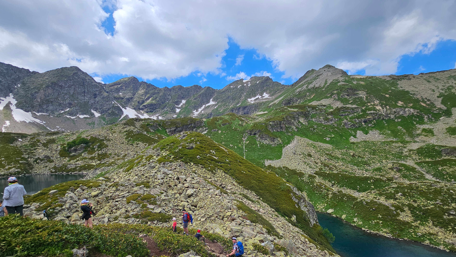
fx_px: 181
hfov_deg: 102.9
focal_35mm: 15
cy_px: 154
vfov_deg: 69.8
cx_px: 239
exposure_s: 1/2450
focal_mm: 2.2
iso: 50
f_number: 2.2
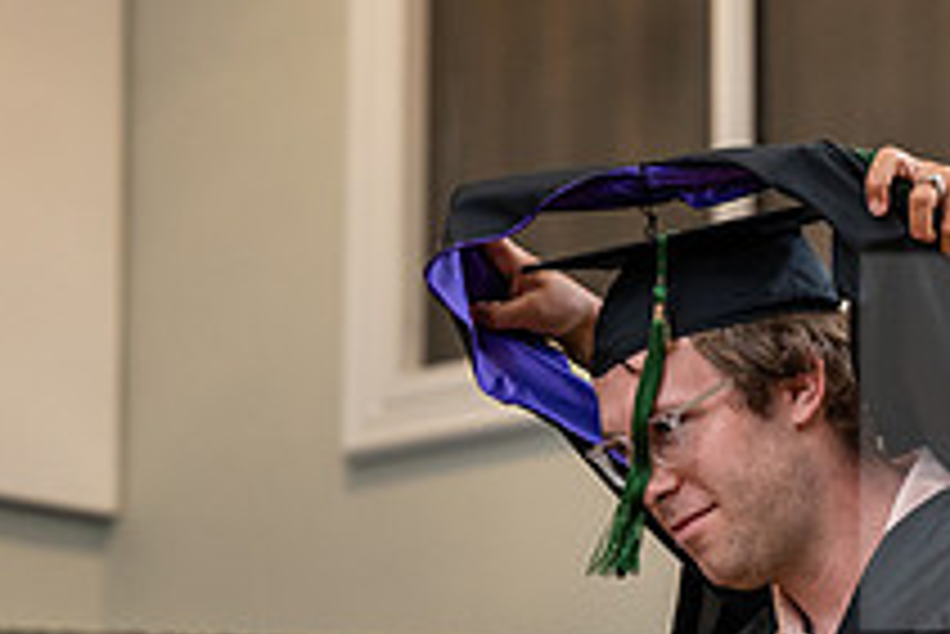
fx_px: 5941
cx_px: 725
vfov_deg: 6.1
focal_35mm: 225
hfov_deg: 9.1
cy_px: 798
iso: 1600
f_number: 3.5
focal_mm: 82
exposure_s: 1/200
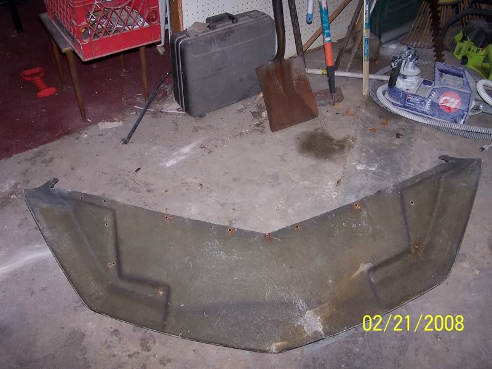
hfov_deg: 49.0
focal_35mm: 38
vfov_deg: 37.7
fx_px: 540
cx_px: 246
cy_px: 184
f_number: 2.8
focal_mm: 6.3
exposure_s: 1/60
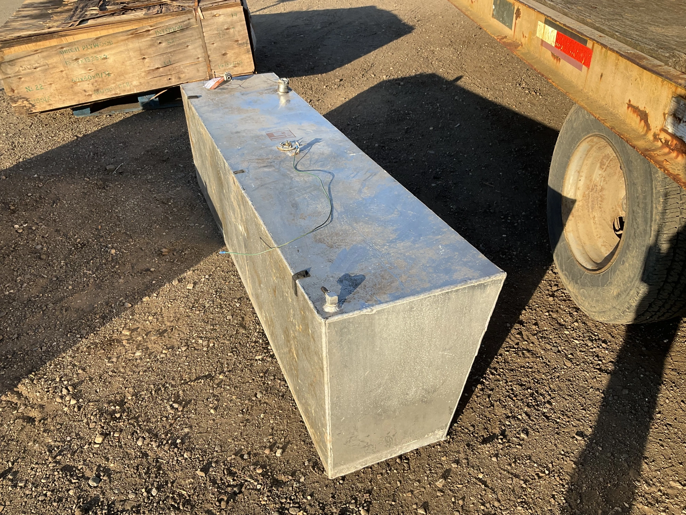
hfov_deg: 61.7
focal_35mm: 29
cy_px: 258
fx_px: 575
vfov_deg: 48.2
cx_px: 343
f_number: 1.8
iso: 25
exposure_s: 1/691
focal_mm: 3
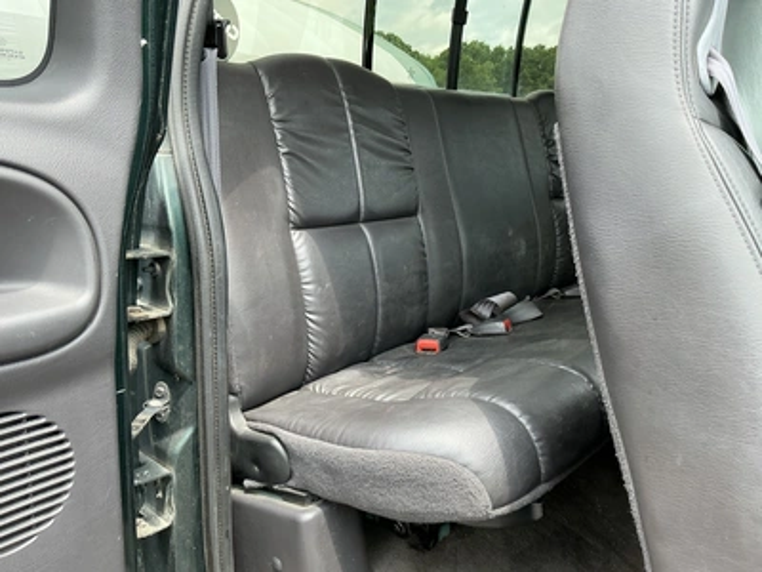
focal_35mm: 28
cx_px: 381
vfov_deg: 49.7
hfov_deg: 63.4
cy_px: 286
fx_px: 616
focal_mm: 3
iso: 32
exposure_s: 1/160
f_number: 1.8
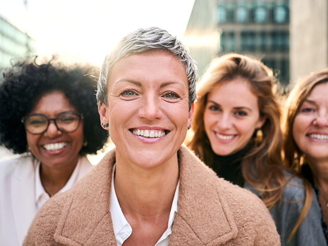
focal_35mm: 39
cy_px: 123
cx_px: 173
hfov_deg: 47.8
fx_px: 370
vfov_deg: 36.8
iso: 250
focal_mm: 35
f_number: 2.8
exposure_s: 1/640
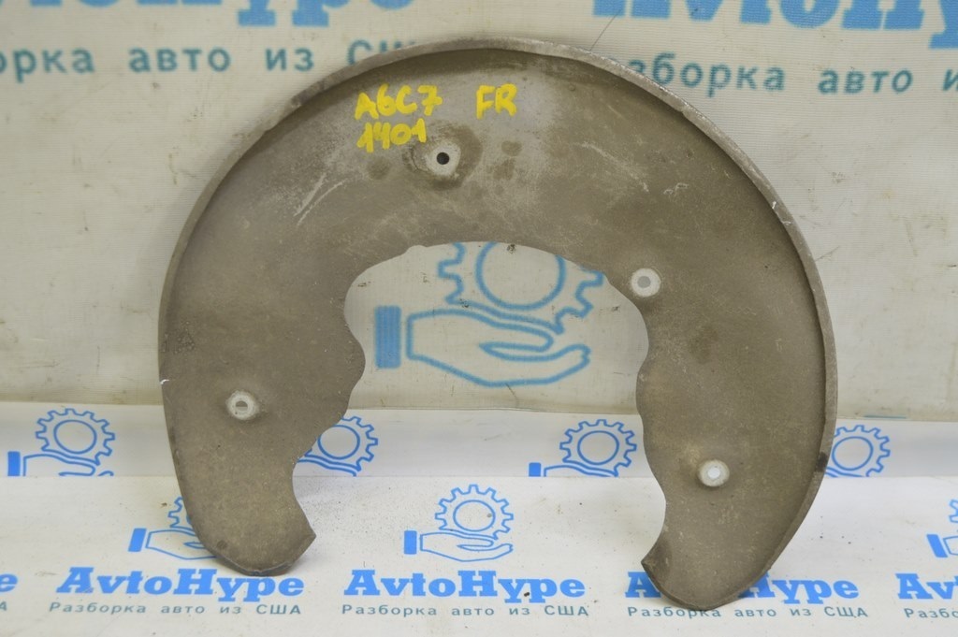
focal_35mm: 52
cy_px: 318
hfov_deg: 37.9
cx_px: 479
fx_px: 1396
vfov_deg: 25.7
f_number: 5.6
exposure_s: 1/20
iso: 400
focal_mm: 35
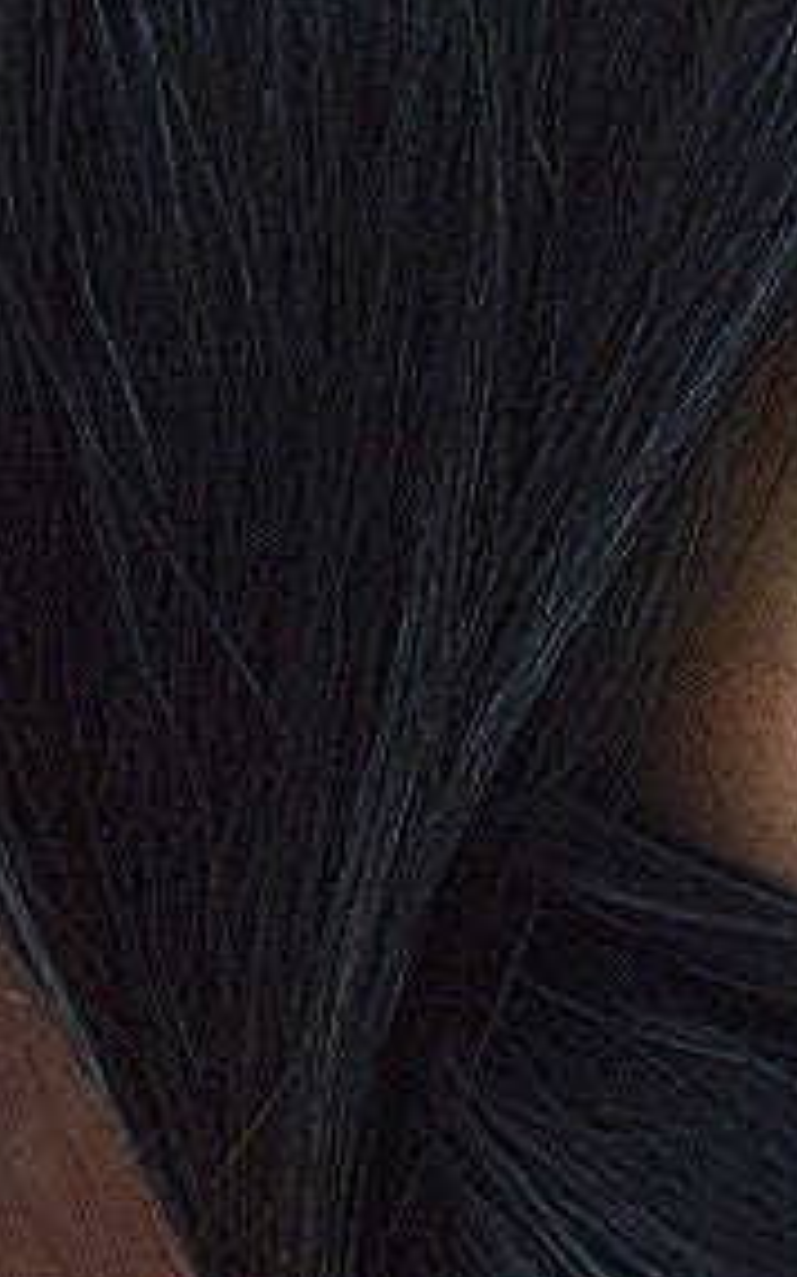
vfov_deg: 4.5
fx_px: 16407
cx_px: 1874
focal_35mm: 472
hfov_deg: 2.8
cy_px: 1129
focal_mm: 55
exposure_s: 1/250
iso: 200
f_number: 5.6
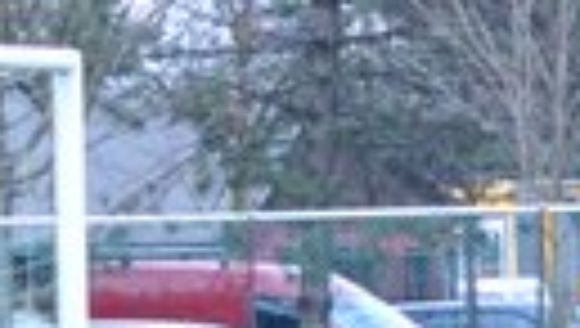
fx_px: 10473
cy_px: 467
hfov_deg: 3.2
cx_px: 499
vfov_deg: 1.8
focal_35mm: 680
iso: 500
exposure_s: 1/250
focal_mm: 70
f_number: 5
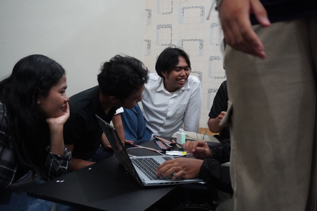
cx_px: 158
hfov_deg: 53.1
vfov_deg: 36.9
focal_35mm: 36
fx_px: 317
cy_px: 106
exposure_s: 1/80
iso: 5000
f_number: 4.5
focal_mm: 24
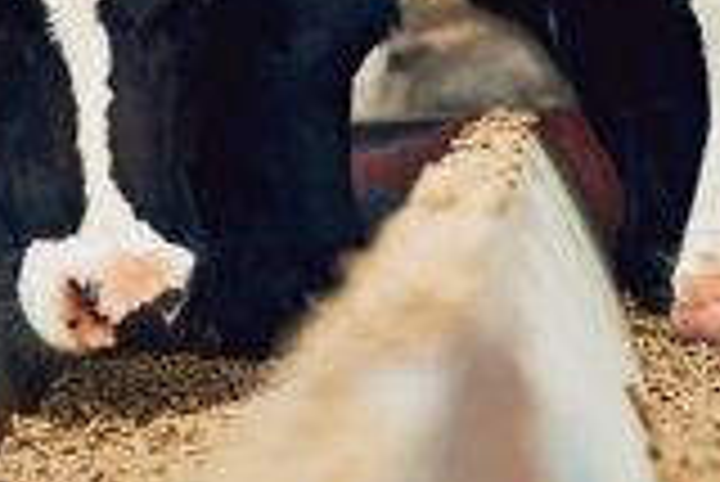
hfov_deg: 13.1
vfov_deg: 8.8
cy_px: 110
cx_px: 558
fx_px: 3123
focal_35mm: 156
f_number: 2.2
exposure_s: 1/5000
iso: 200
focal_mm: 50
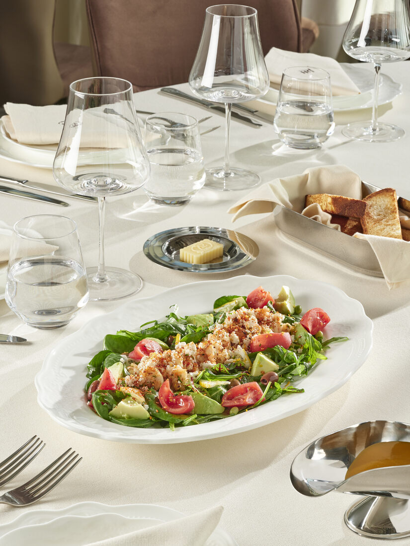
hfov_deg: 17.0
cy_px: 273
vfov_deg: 22.5
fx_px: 1374
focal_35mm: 87
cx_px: 205
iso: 800
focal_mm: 110
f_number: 16
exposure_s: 1/125
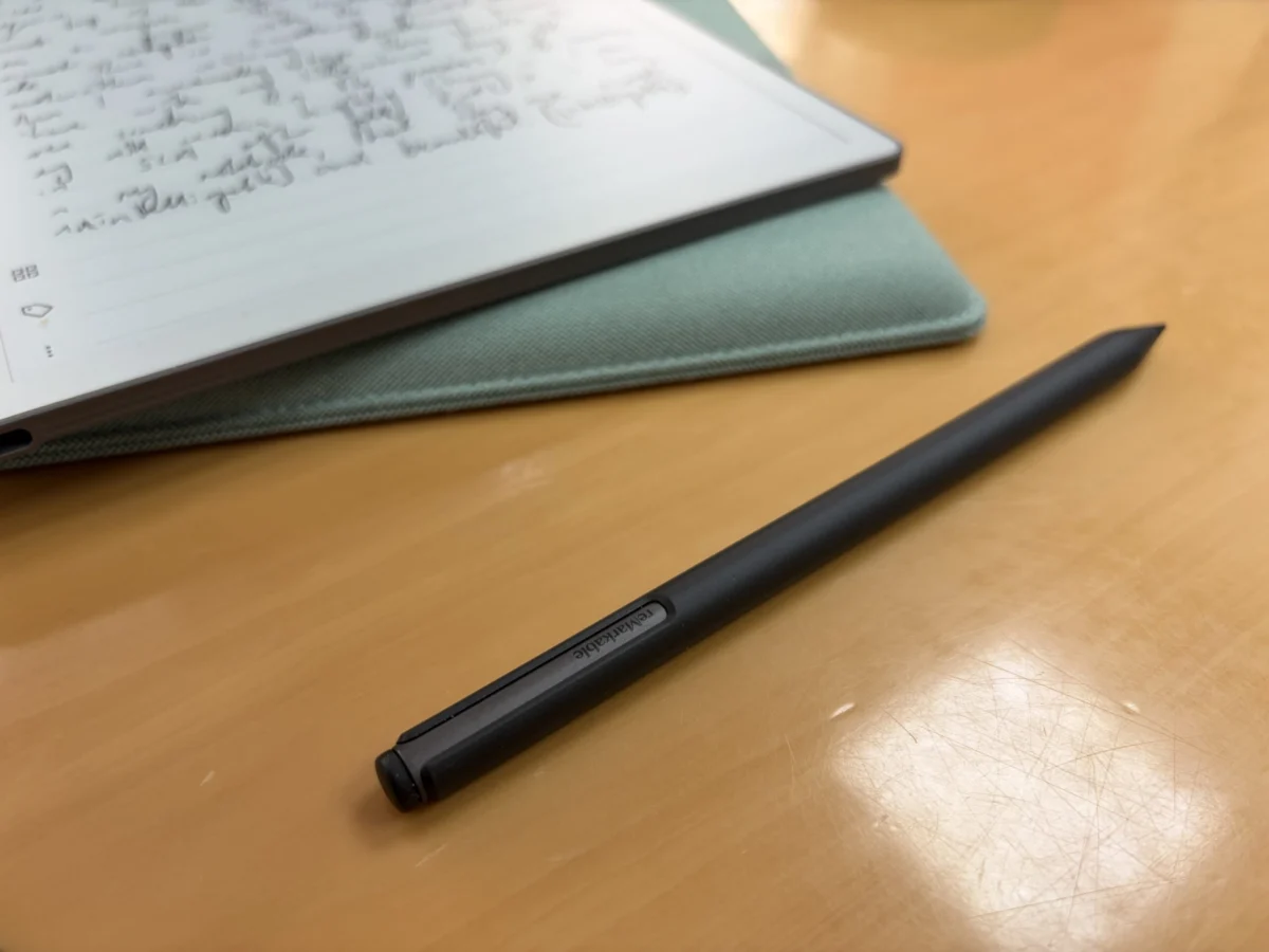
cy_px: 476
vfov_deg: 53.1
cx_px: 634
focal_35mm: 26
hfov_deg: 67.3
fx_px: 953
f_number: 1.6
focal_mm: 5.96
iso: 100
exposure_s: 1/50
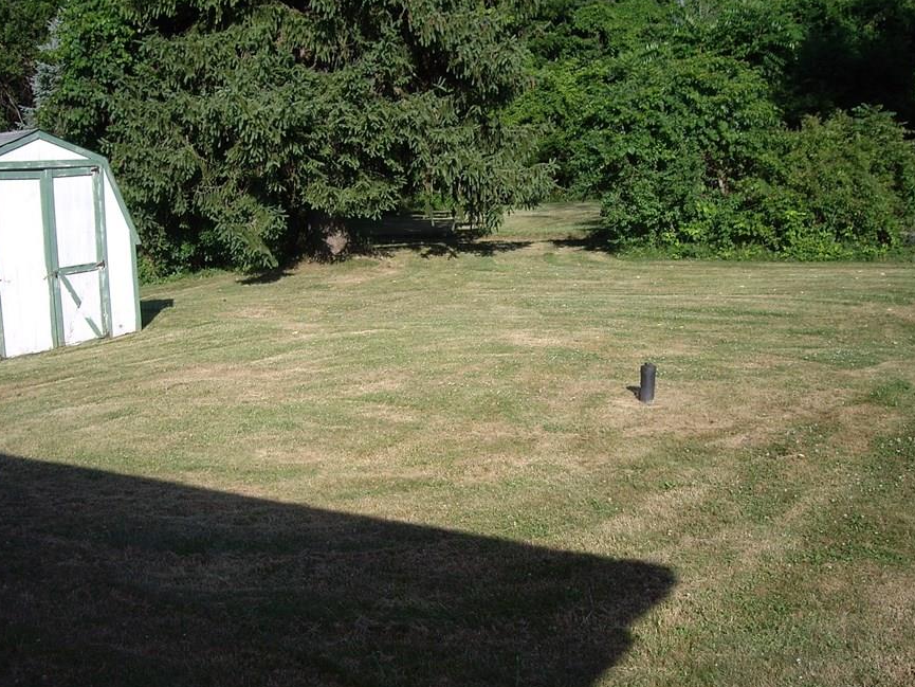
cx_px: 413
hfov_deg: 42.0
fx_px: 1190
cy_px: 363
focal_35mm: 45
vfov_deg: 32.2
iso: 64
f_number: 4.3
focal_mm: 6.2
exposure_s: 1/500
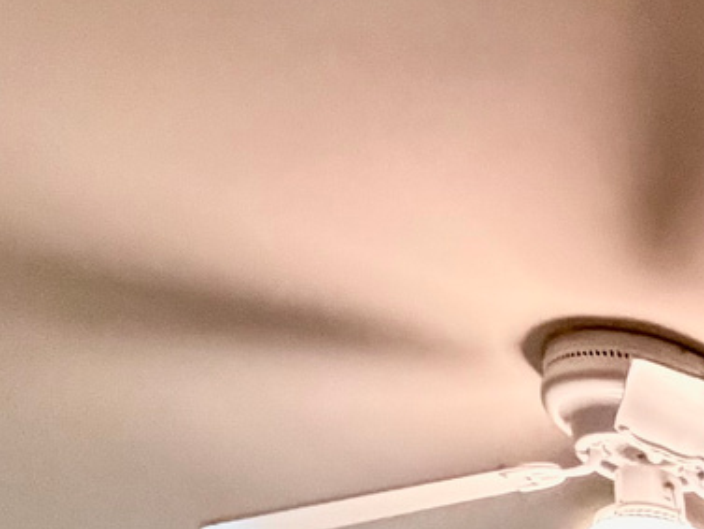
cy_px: 1265
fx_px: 1546
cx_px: 1479
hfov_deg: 17.1
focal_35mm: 76
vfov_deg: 13.8
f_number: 2.2
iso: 800
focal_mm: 2.22
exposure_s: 1/60
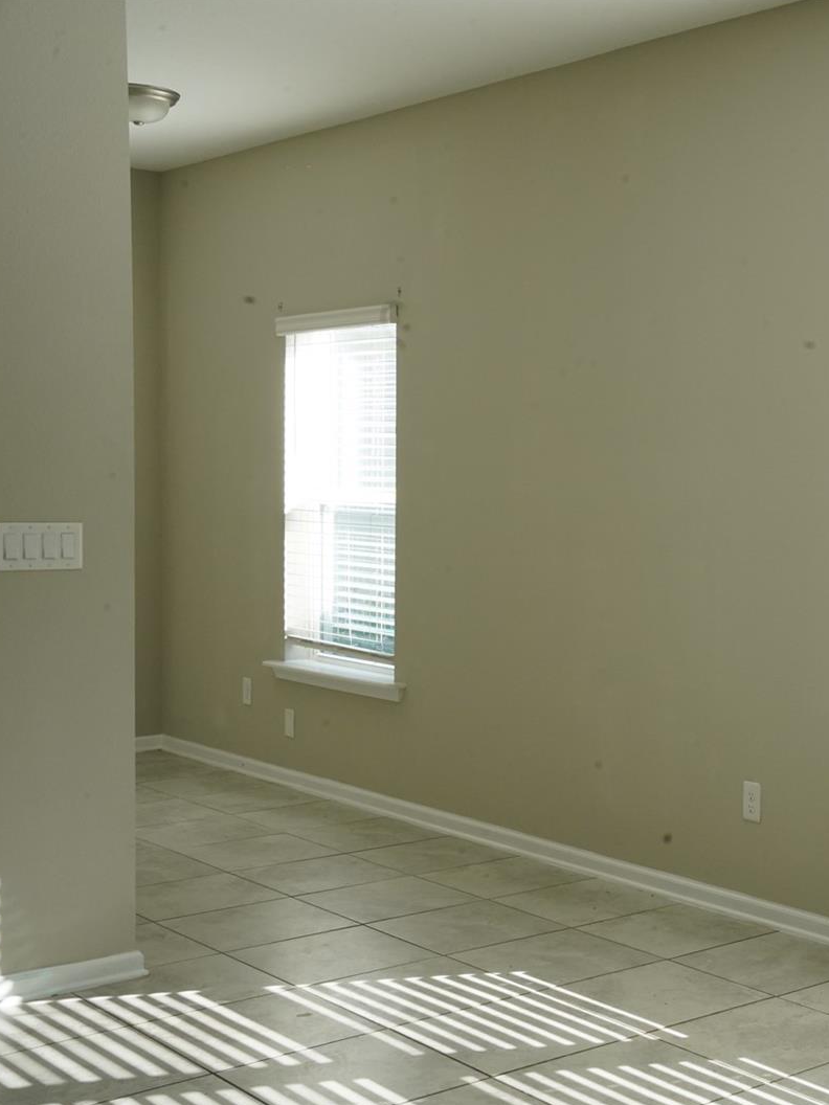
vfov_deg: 37.5
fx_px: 1628
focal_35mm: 51
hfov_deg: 27.1
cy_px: 554
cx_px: 807
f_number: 18
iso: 2000
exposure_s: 1/60
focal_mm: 35
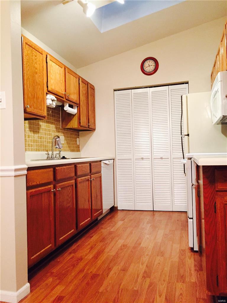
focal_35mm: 29
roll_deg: +2.2
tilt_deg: +1.5
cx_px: 114
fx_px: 254
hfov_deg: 48.2
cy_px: 152
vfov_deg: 61.7
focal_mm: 4.15
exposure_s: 1/30
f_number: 2.2
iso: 200
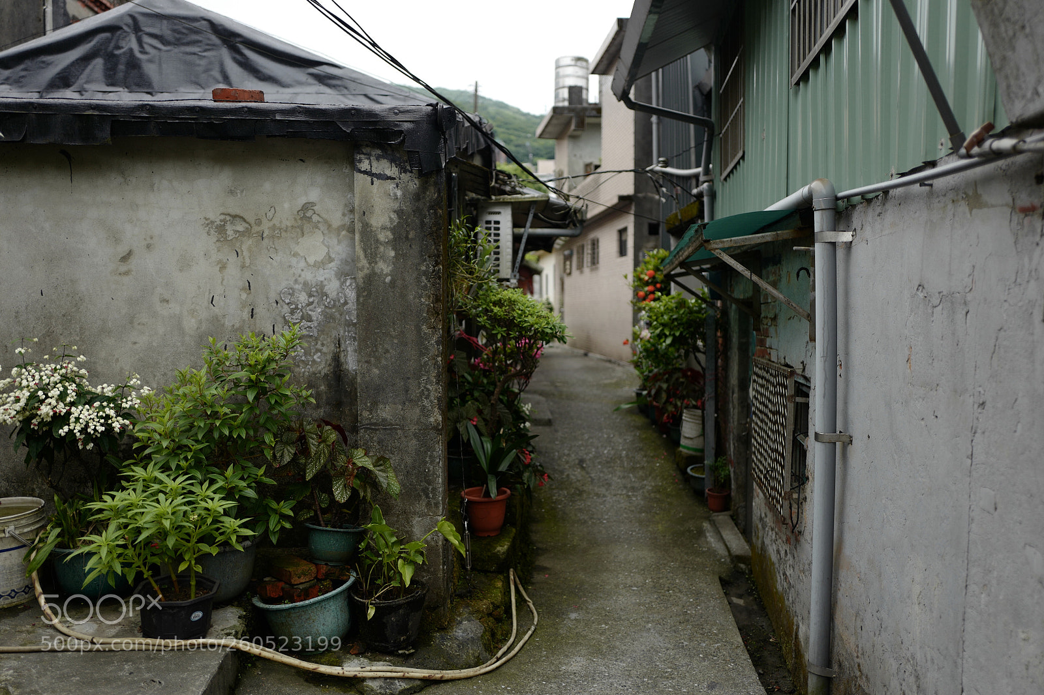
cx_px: 522
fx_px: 812
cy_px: 348
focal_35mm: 28
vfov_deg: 46.4
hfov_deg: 65.5
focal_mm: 28
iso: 100
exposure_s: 1/320
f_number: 1.7
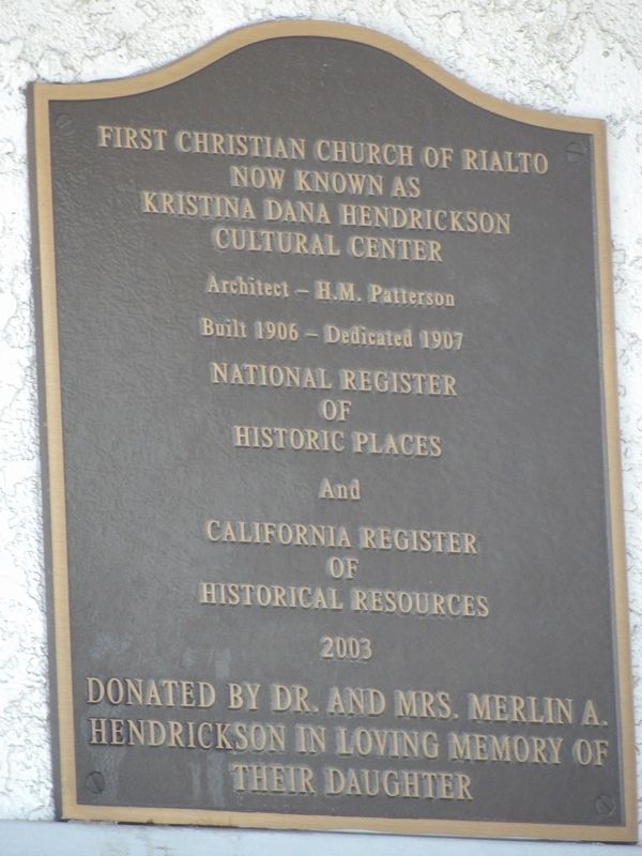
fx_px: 17780
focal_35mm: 719
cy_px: 428
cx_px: 321
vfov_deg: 2.8
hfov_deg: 2.1
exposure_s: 1/160
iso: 673
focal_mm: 128.9
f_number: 4.4
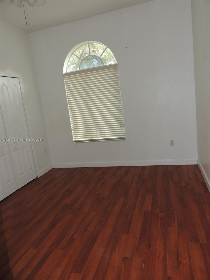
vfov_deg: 71.6
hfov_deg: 56.8
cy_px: 140
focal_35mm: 24
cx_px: 105
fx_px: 194
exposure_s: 1/30
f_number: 3
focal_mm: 4.3
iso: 200
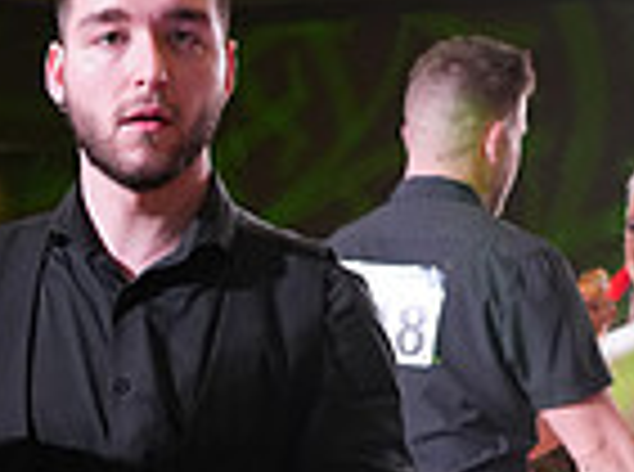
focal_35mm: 131
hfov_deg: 14.7
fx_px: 2393
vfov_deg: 10.9
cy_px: 670
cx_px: -65
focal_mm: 33
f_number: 4
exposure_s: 1/320
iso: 2000
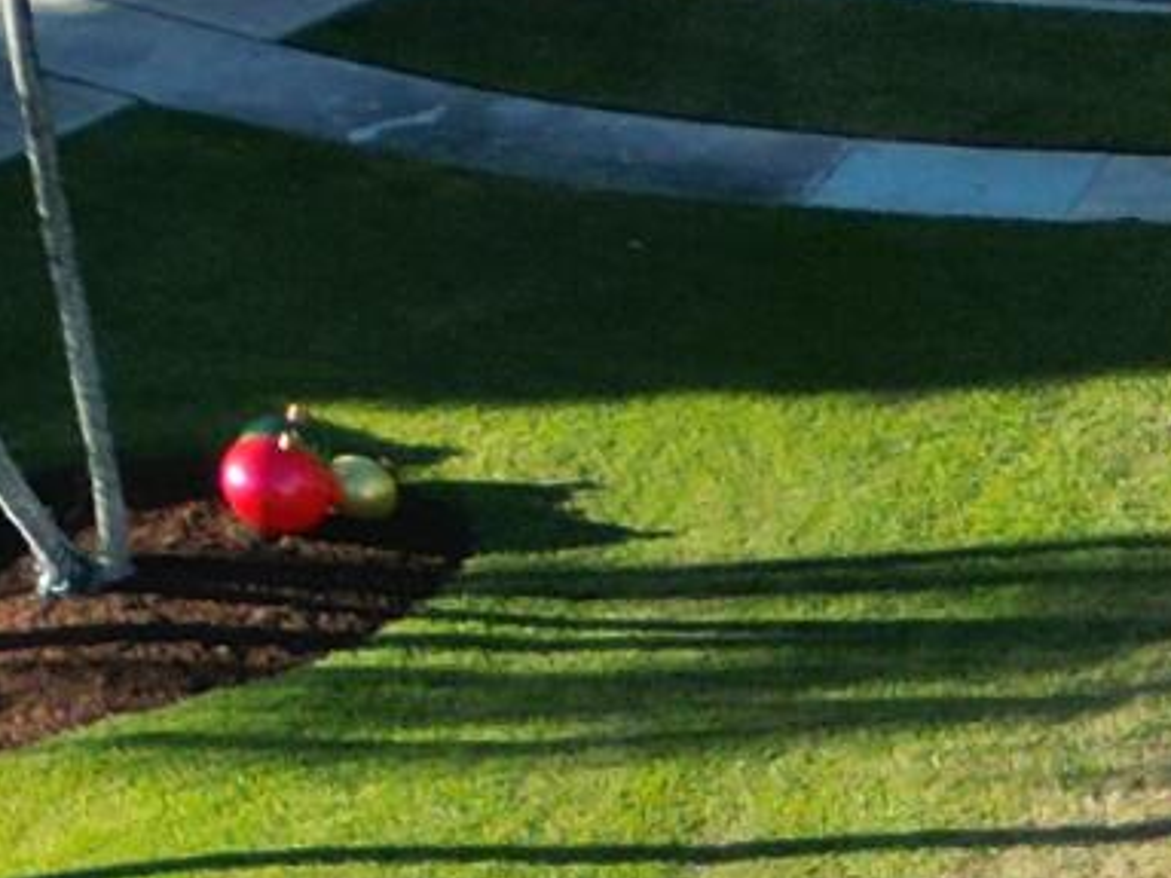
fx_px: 6358
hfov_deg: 8.1
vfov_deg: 6.9
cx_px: 4039
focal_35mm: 188
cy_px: 2867
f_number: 1.7
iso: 200
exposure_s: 1/1600
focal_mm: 6.72
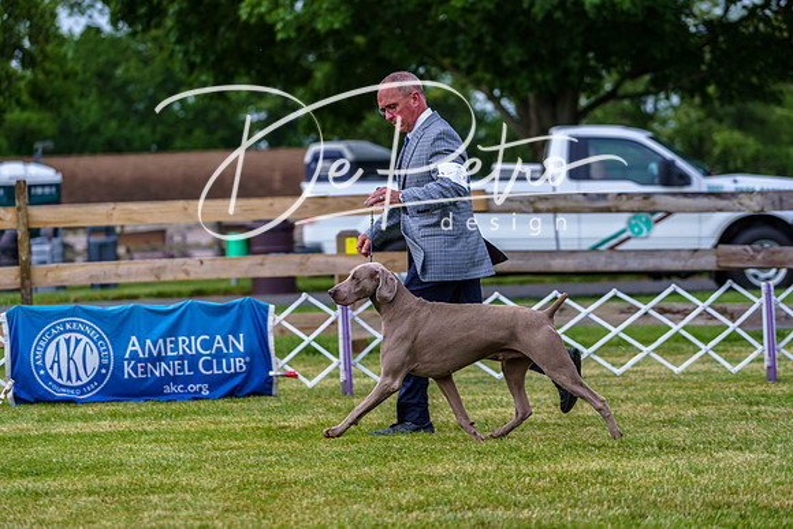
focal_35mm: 150
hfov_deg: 13.7
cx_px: 396
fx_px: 3305
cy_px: 264
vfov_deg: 9.2
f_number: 4
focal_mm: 150
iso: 200
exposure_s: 1/500
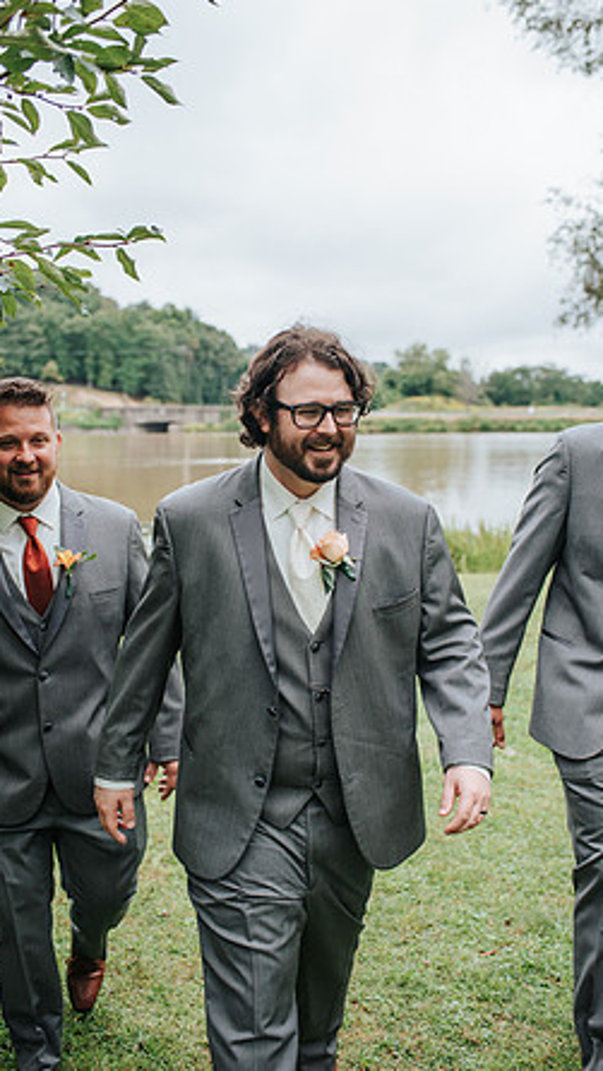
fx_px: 1051
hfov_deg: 32.0
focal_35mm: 37
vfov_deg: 54.0
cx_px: 308
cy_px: 538
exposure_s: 1/640
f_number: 3.2
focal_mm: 35
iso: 100
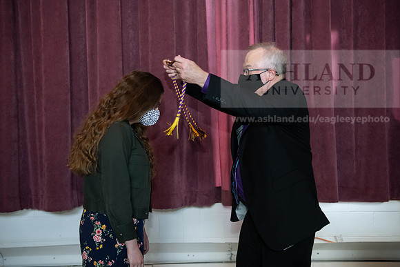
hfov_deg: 41.1
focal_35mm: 48
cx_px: 200
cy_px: 134
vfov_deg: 28.1
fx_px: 533
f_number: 3.5
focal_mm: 48
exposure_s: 1/200
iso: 2000
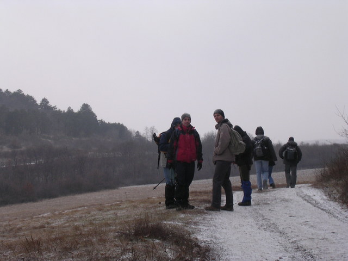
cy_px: 130
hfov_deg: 20.7
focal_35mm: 95
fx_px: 955
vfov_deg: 15.6
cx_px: 174
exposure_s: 1/40
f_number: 4.4
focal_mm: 14.5
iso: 100
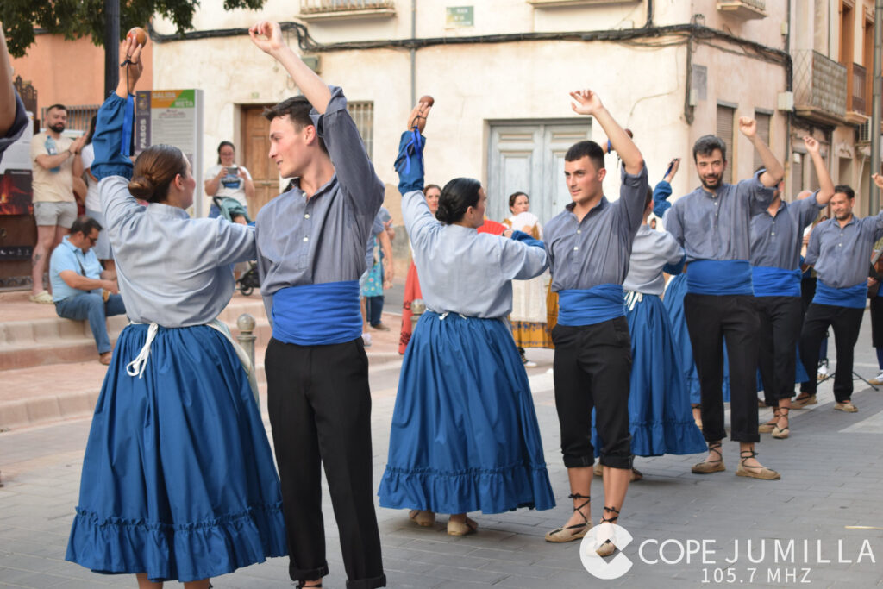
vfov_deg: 18.9
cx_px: 442
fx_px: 1766
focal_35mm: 72
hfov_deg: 28.1
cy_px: 294
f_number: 5.3
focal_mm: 48
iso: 640
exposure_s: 1/60
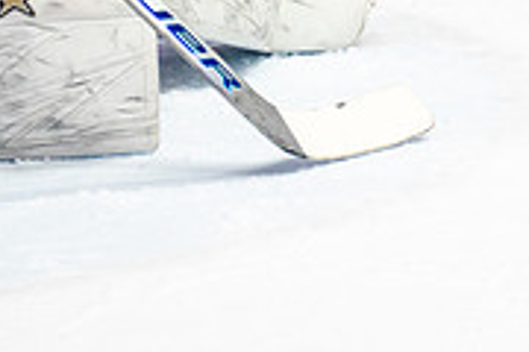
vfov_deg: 2.0
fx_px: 9947
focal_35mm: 677
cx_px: 379
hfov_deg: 3.0
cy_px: -432
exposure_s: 1/800
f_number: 3.2
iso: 3200
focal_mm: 150
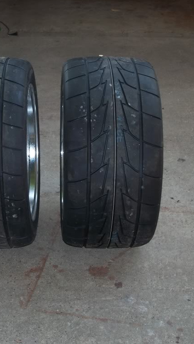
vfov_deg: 28.2
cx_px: 67
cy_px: 171
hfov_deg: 16.1
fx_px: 686
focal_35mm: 75
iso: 80
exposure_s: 1/80
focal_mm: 10.7
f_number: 3.2
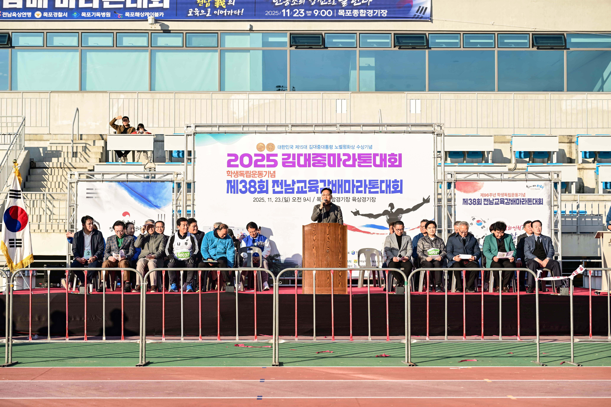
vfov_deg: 22.6
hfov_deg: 33.4
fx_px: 1018
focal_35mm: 60
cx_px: 306
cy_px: 204
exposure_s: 1/500
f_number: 4
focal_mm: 60
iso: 64
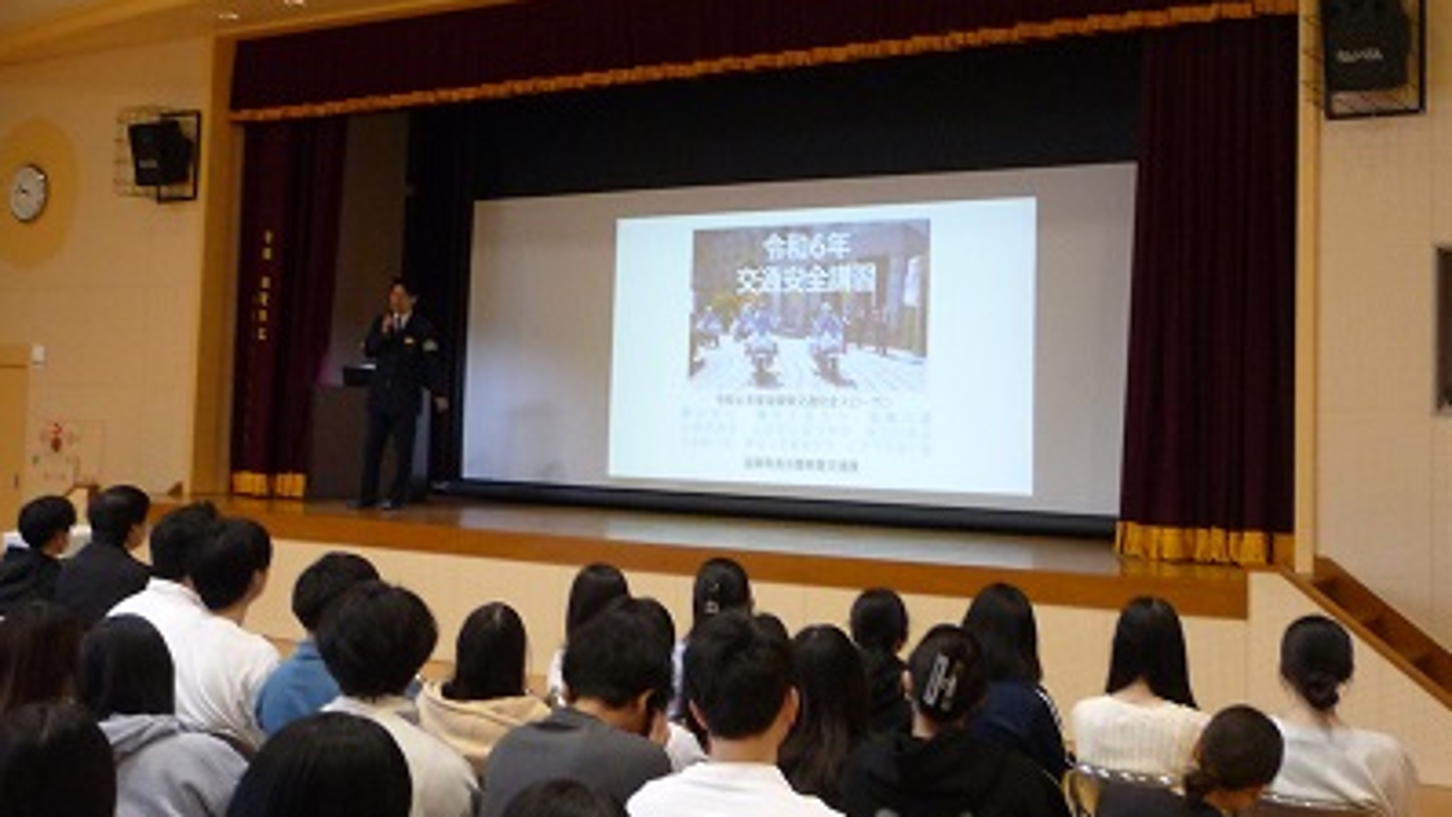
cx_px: 726
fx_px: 1771
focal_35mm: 46
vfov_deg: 25.9
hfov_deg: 44.6
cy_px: 310
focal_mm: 4.4
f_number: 2.8
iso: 200
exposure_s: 1/30
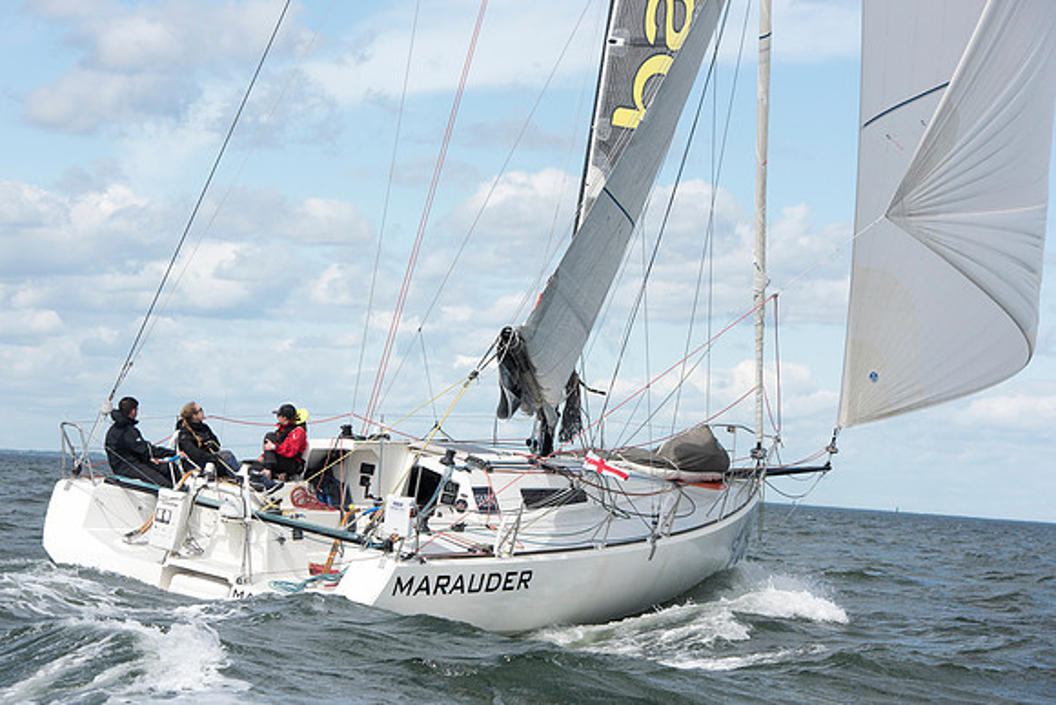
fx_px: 3615
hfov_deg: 16.6
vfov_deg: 11.1
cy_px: 349
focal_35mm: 123
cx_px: 523
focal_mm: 120
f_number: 9
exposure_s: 1/1000
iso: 320
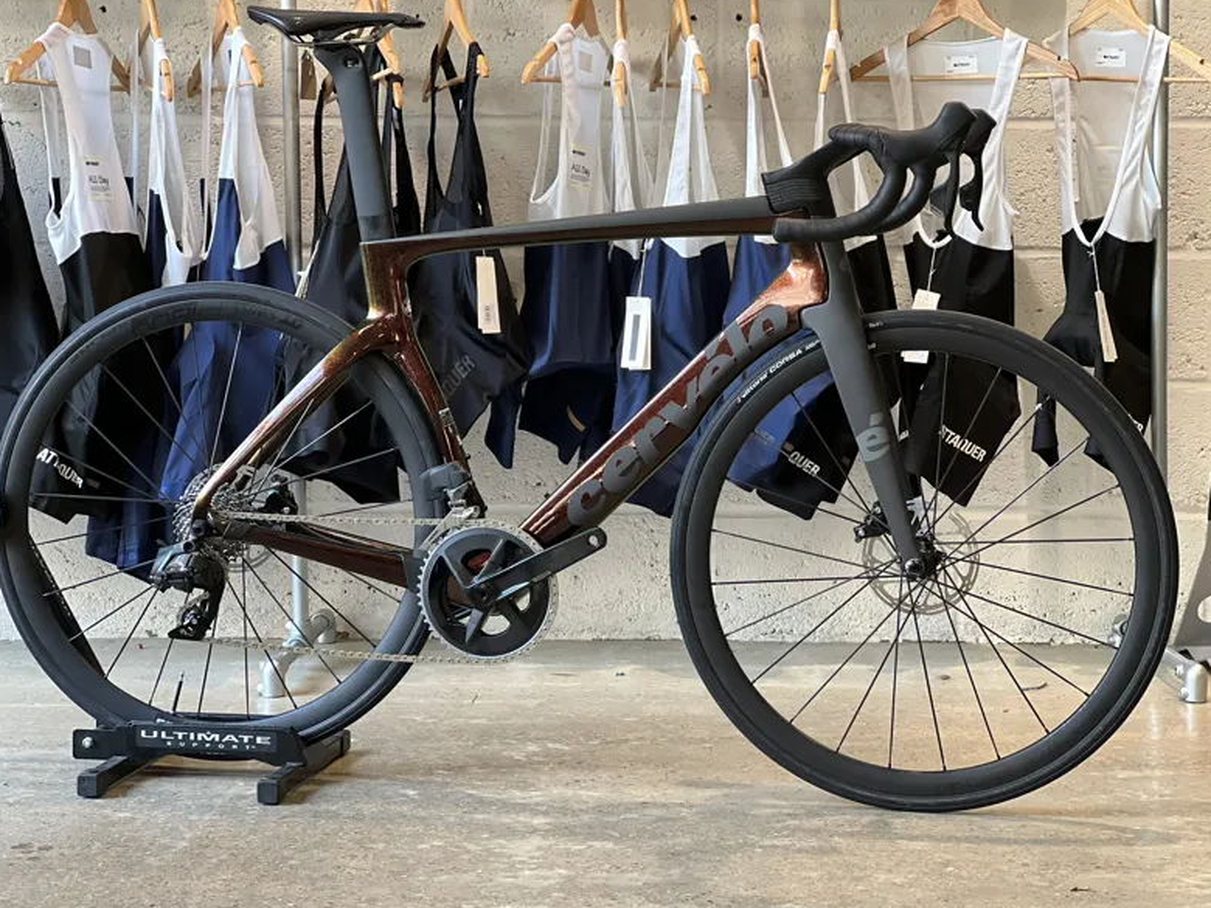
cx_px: 593
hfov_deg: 24.7
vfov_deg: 18.7
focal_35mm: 79
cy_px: 445
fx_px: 2764
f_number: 2.8
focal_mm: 9
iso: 200
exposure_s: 1/33
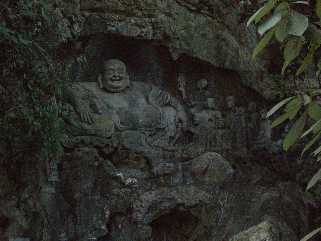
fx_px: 1048
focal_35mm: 113
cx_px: 160
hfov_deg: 17.4
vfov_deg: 13.1
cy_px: 120
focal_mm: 23.7
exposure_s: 1/125
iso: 800
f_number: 5.4
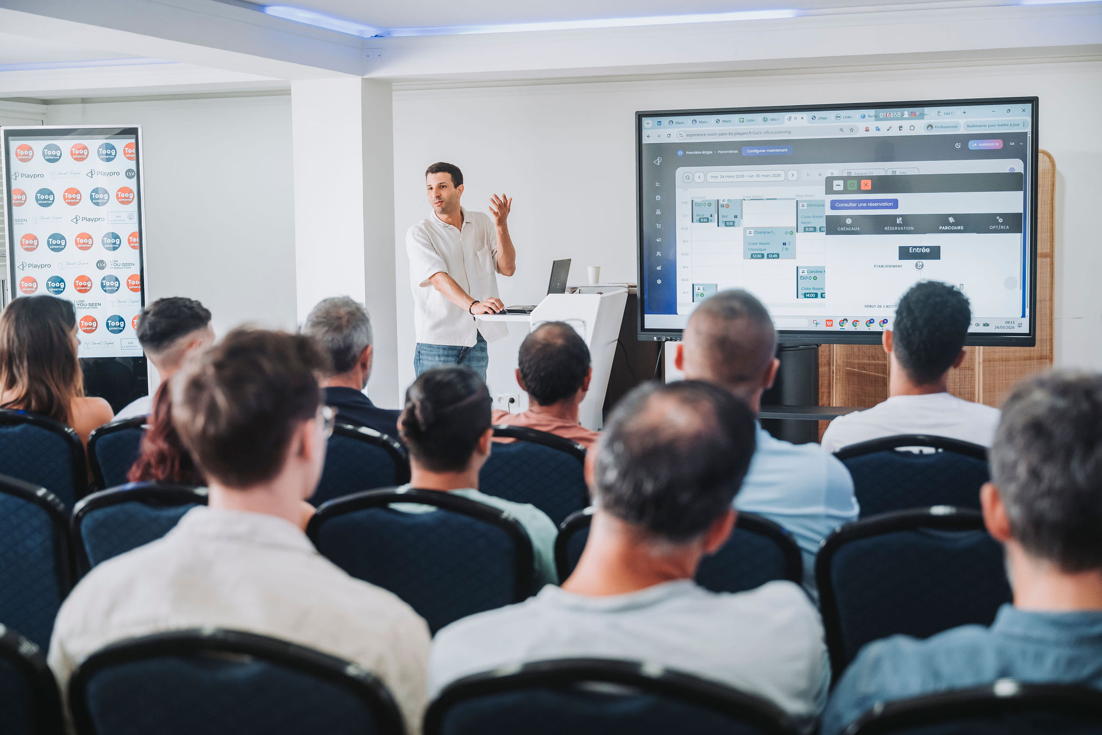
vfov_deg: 26.0
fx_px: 1592
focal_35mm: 52
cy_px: 368
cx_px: 551
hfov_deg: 38.2
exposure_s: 1/320
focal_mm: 52
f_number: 3.2
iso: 1600
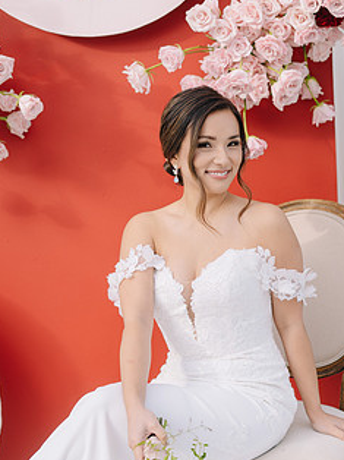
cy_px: 284
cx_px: 217
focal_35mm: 69
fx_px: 916
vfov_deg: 28.1
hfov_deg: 21.2
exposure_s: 1/200
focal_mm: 50
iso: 50
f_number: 2.5
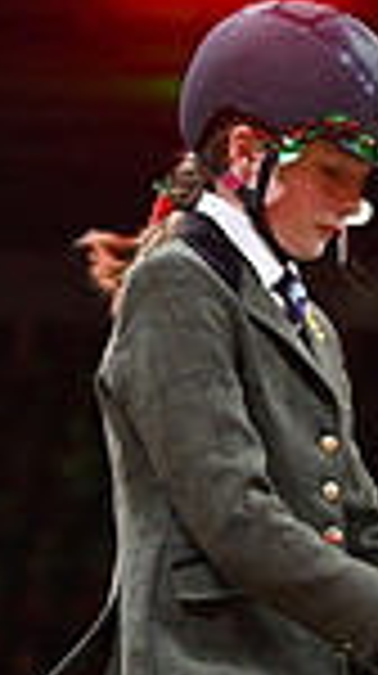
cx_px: 900
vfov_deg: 5.2
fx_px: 7384
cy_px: 556
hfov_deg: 2.9
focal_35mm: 413
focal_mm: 102
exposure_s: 1/500
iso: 6400
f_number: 4.5
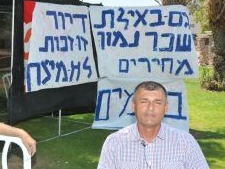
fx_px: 345
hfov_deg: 34.7
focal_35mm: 53
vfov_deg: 27.5
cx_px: 35
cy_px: 94
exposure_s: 1/320
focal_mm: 18
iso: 400
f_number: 9
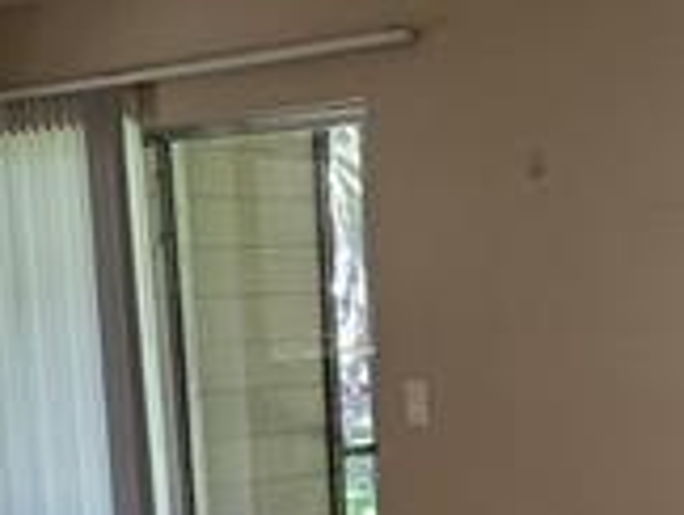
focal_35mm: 82
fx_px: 1623
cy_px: 604
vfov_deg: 17.3
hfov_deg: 23.3
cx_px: 583
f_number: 1.9
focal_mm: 2.2
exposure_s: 1/120
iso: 160
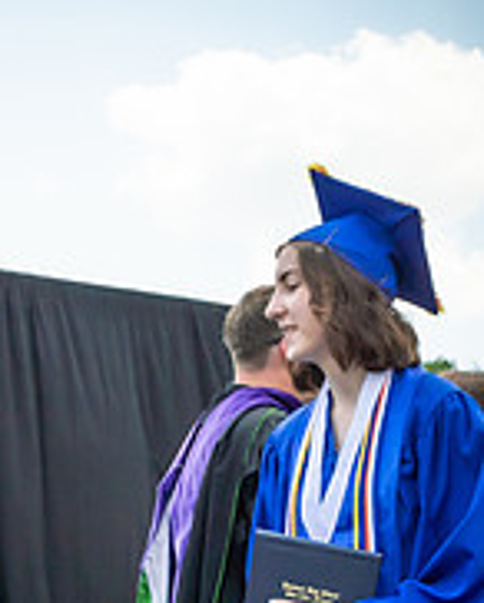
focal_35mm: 115
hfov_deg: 13.4
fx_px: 2056
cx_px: 210
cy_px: 653
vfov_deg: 16.2
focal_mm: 22
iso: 200
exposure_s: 1/800
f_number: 7.1
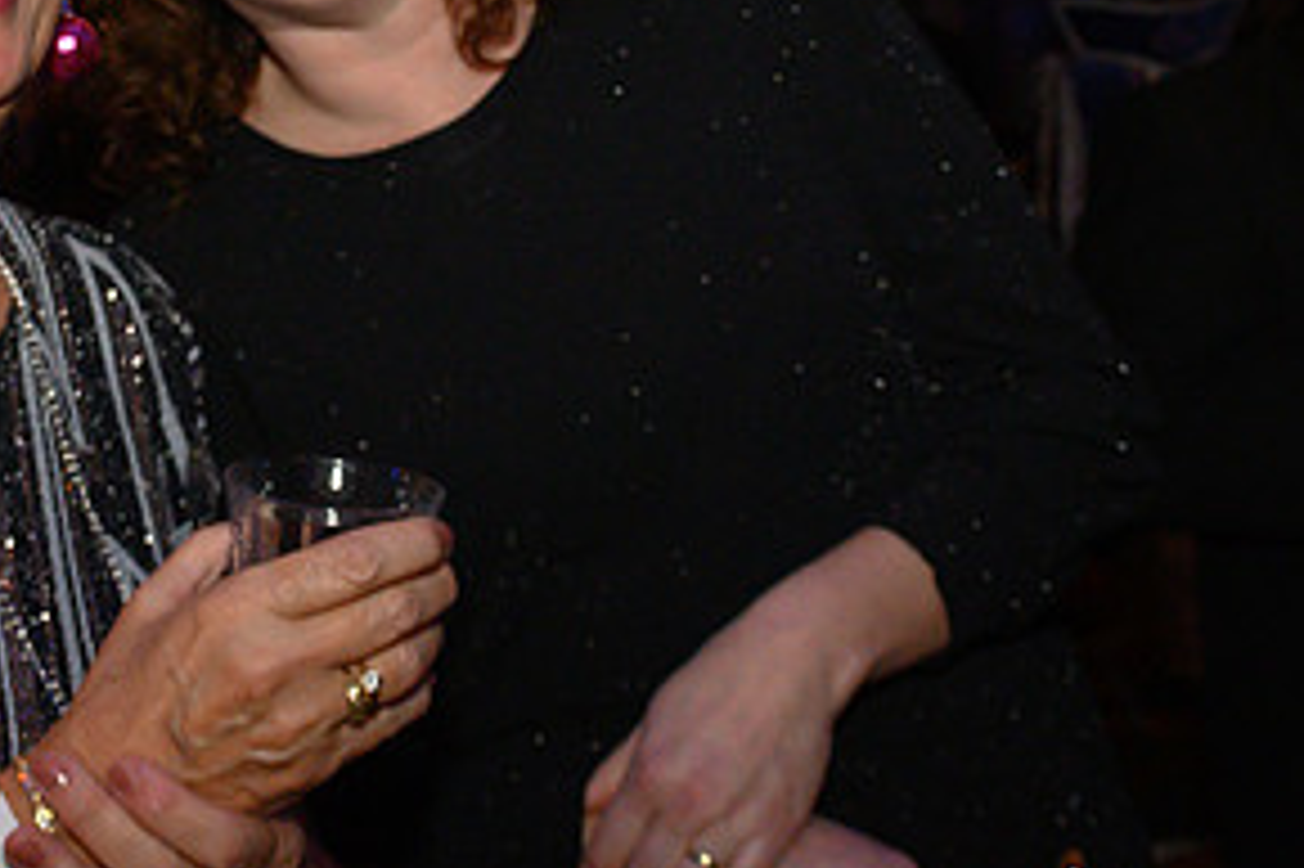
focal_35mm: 72
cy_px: 151
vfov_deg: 18.7
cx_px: 495
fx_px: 2606
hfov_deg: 28.0
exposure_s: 1/160
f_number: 6.3
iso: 640
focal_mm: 24
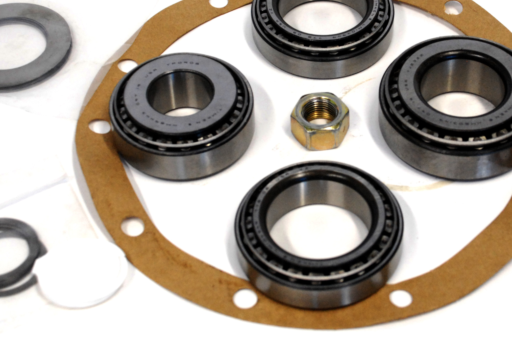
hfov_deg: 22.8
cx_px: 344
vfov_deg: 15.3
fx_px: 1265
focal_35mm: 89
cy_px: 122
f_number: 5
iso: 1250
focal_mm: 31
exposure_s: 1/60
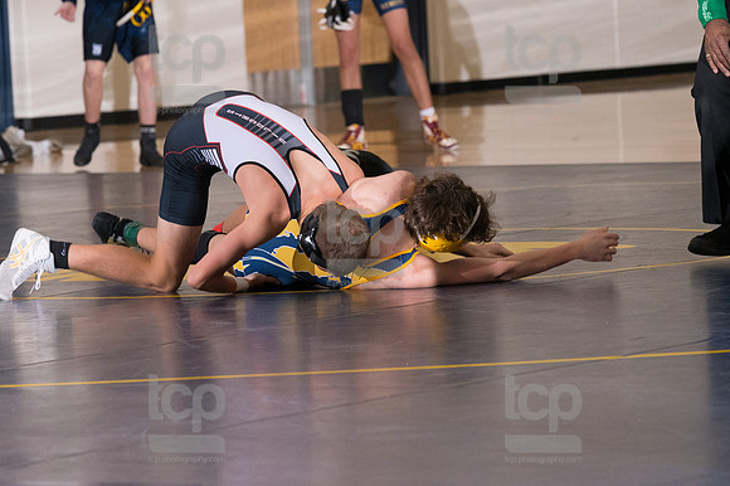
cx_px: 365
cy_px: 243
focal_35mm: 247
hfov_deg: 8.3
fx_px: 5006
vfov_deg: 5.6
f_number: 5.6
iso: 2000
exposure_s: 1/250
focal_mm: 165
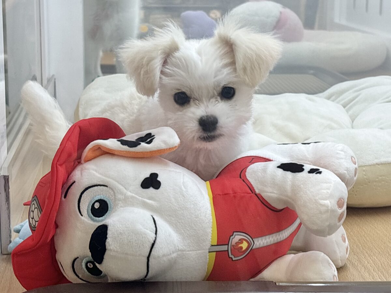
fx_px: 587
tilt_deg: -11.6
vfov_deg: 28.0
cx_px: 196
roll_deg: -1.3
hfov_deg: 36.8
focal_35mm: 52
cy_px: 146
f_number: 1.6
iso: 40
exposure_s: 1/100
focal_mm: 5.96
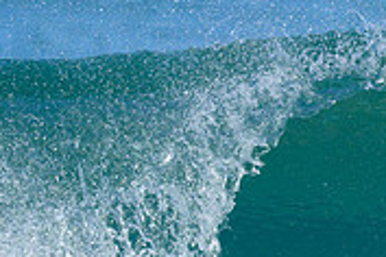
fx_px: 38629
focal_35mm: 3603
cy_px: 319
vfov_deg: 0.4
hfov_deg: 0.6
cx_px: 357
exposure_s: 1/2000
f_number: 6.3
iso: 250
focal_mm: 800
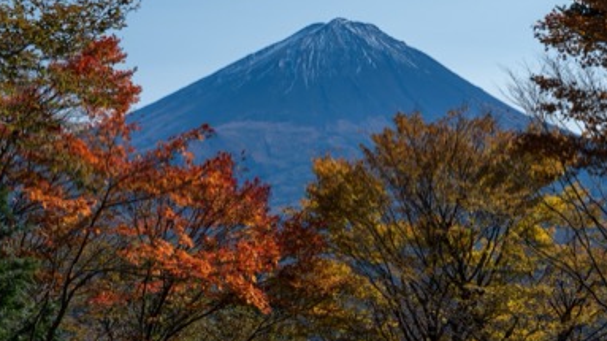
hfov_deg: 26.5
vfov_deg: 15.1
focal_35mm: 80
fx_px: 1287
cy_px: 161
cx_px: 306
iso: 100
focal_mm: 61
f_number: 8
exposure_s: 1/400
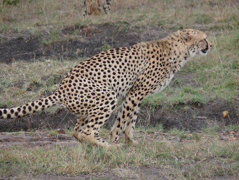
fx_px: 2748
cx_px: 120
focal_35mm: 398
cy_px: 90
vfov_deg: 3.7
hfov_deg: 5.0
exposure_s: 1/100
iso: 100
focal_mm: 70.7
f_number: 4
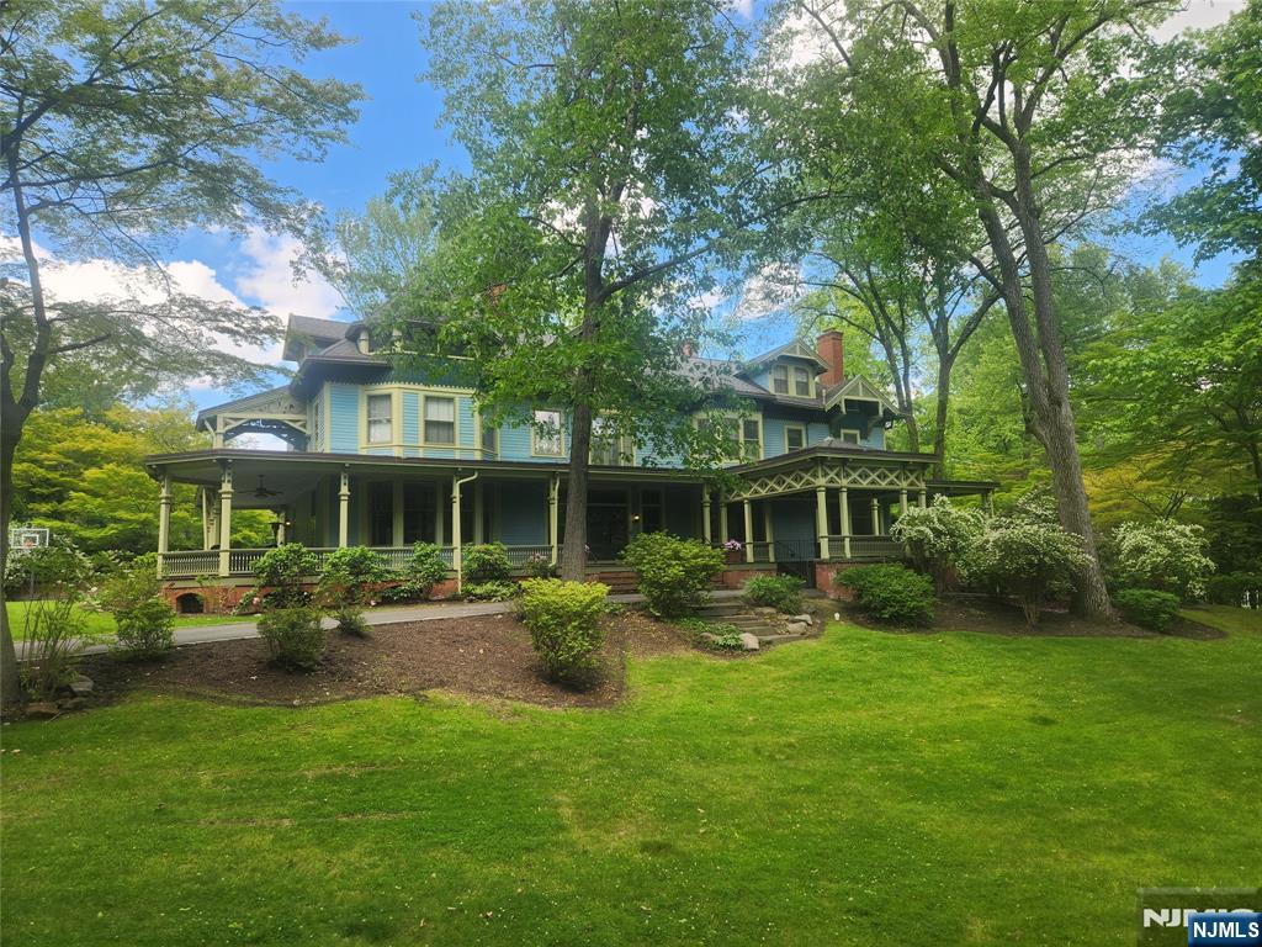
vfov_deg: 58.9
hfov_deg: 73.9
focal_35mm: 23
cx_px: 631
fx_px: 839
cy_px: 474
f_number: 1.8
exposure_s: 1/427
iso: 20
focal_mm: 5.4
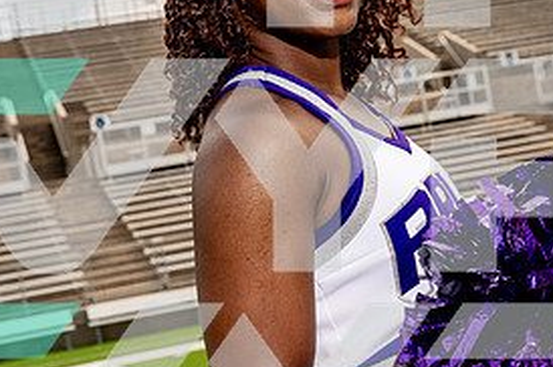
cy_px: 166
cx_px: 392
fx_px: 1626
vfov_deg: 12.9
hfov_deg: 19.2
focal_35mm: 106
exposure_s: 1/250
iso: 100
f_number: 8
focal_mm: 50
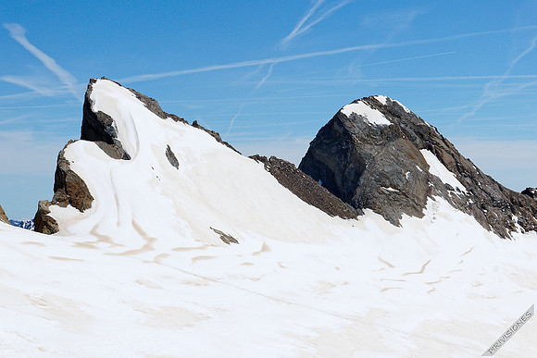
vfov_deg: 18.2
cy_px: 179
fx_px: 1119
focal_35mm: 75
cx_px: 268
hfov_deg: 27.0
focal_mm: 34
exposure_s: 1/1000
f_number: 8
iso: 200
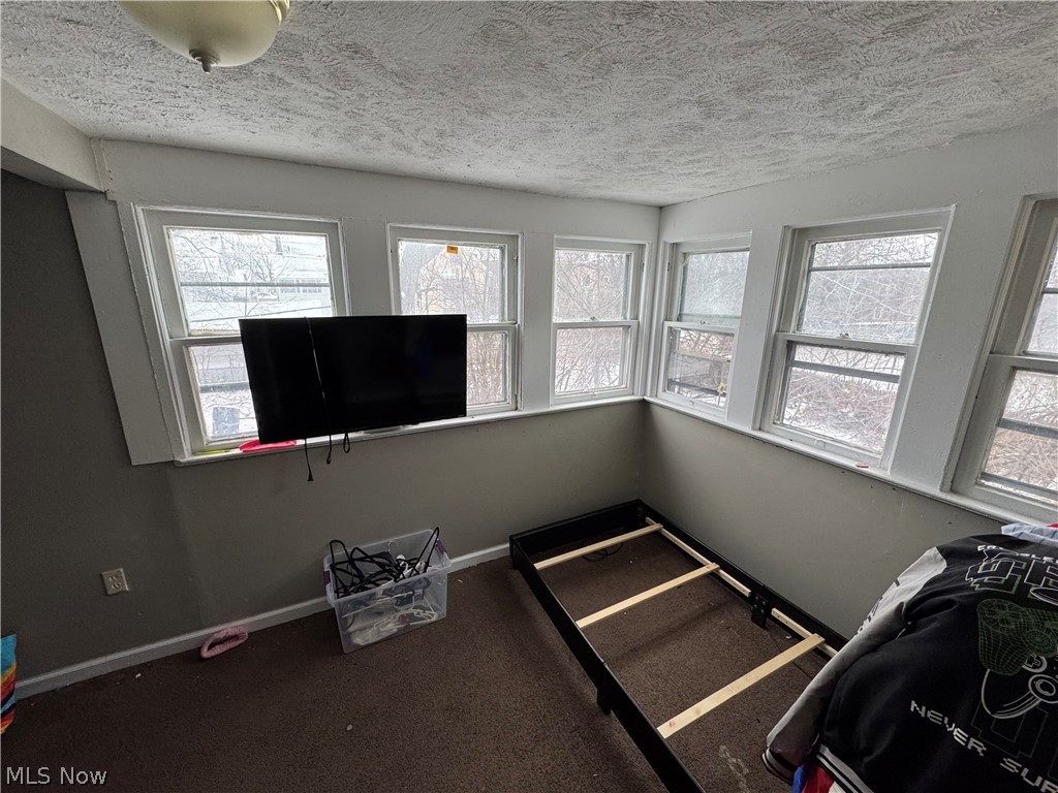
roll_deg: -0.6
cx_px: 529
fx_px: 428
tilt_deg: -15.2
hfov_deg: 102.1
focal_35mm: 14
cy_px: 396
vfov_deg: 85.7
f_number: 2.2
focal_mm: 2.22
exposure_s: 1/120
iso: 200
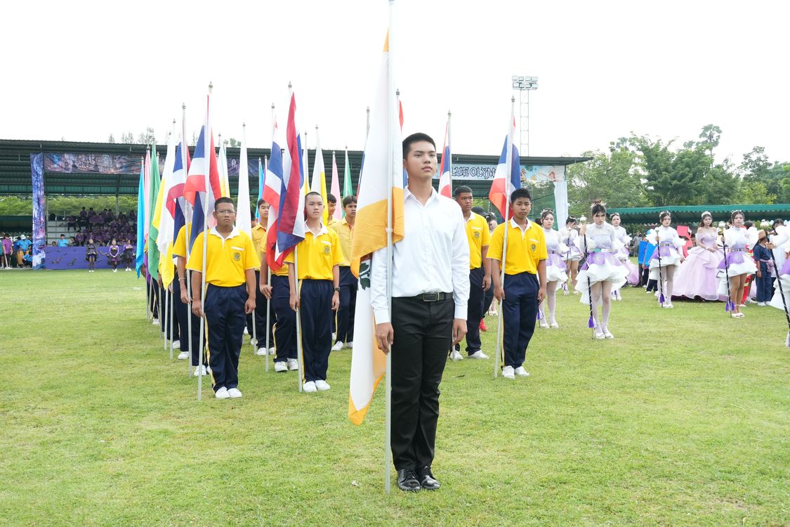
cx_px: 395
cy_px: 264
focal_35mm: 39
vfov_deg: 34.2
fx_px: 856
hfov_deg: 49.6
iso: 1250
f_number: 5.6
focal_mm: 26
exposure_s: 1/1250
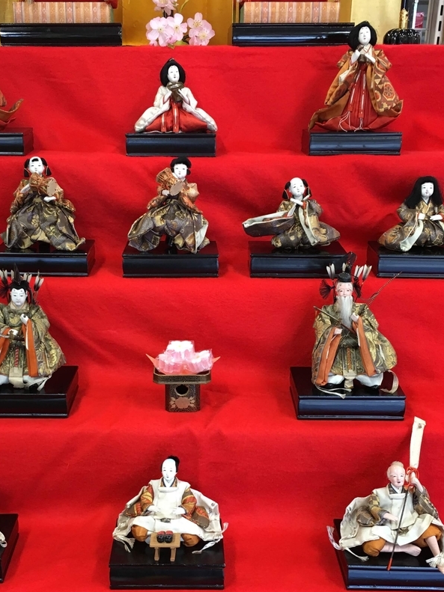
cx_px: 174
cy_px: 377
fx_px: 753
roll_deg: +1.1
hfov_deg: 32.8
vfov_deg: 42.6
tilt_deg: -21.9
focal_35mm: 44
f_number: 2.2
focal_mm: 4.15
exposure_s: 1/30
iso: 80
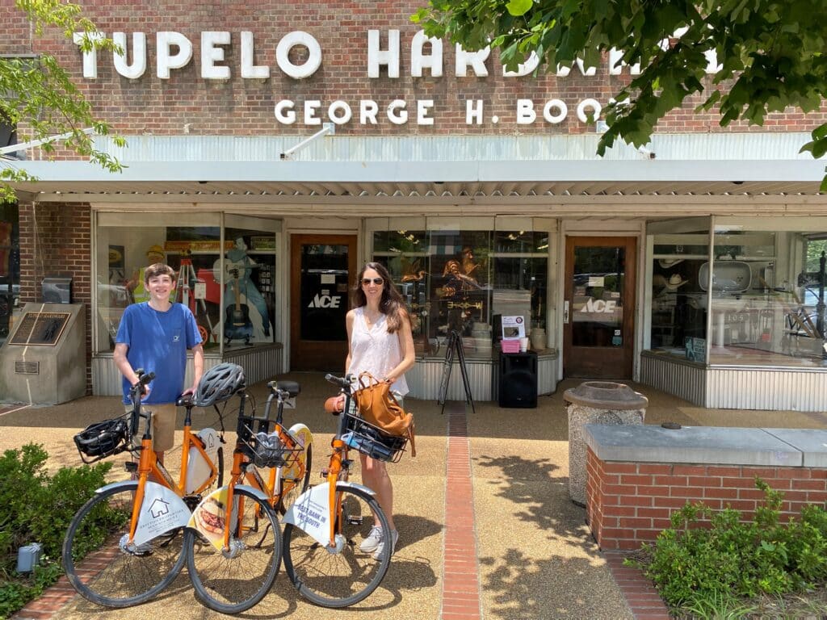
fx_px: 621
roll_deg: -1.3
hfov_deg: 67.3
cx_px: 414
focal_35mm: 26
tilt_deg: -1.4
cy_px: 310
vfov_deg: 53.1
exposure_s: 1/1316
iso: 32
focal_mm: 4.25
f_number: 1.8
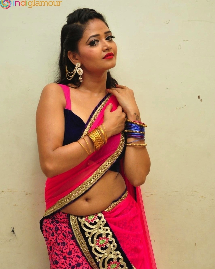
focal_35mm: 77
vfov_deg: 24.8
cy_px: 159
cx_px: 107
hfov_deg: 20.0
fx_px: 609
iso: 1600
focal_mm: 45
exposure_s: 1/125
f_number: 7.1
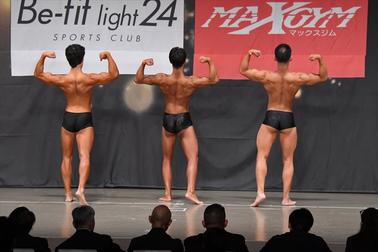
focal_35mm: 157
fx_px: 1648
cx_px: 189
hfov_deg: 13.1
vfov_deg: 8.7
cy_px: 126
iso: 5000
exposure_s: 1/400
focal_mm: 105
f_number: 5.6
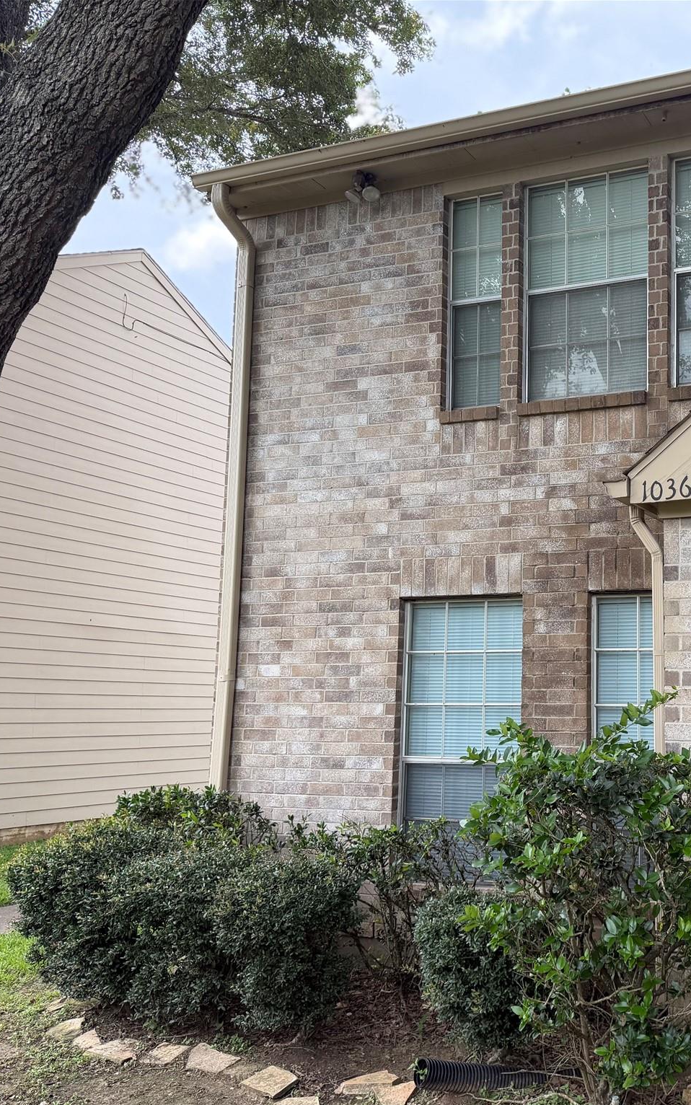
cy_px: 553
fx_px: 1024
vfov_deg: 56.7
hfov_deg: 35.2
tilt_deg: +8.3
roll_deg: +0.3
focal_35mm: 34
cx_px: 615
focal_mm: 6.76
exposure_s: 1/979
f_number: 1.78
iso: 100
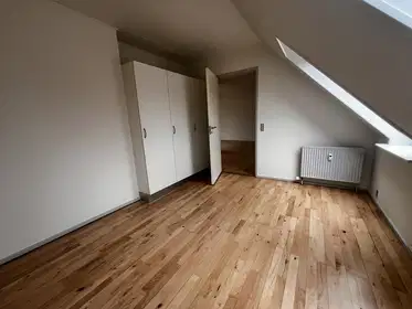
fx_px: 155
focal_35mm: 13
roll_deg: +3.2
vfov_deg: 89.9
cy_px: 154
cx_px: 206
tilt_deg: -11.3
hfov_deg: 106.2
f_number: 1.8
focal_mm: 1.57
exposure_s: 1/115
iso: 32
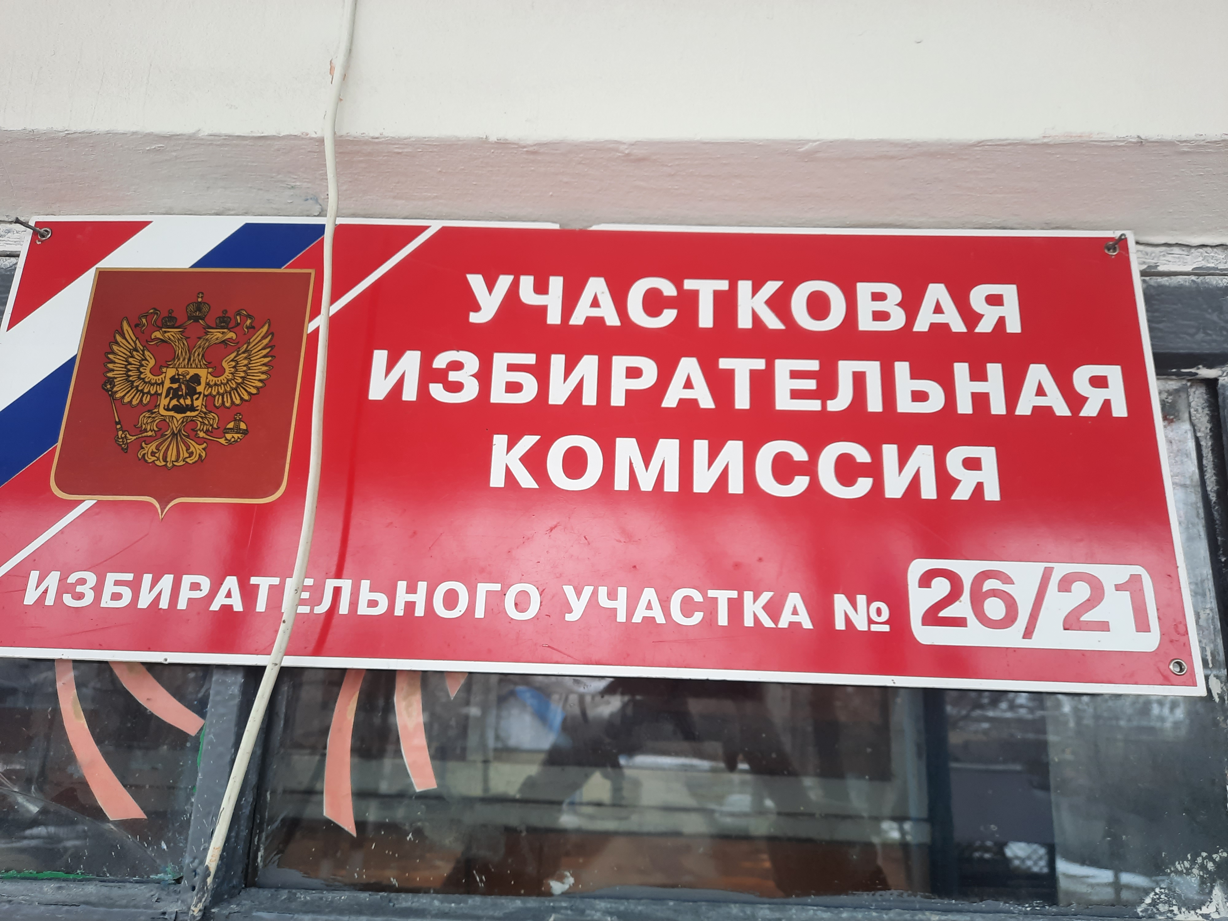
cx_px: 614
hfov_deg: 69.4
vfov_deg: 54.9
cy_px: 460
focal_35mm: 25
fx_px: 887
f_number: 2
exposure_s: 1/60
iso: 40
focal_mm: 4.6
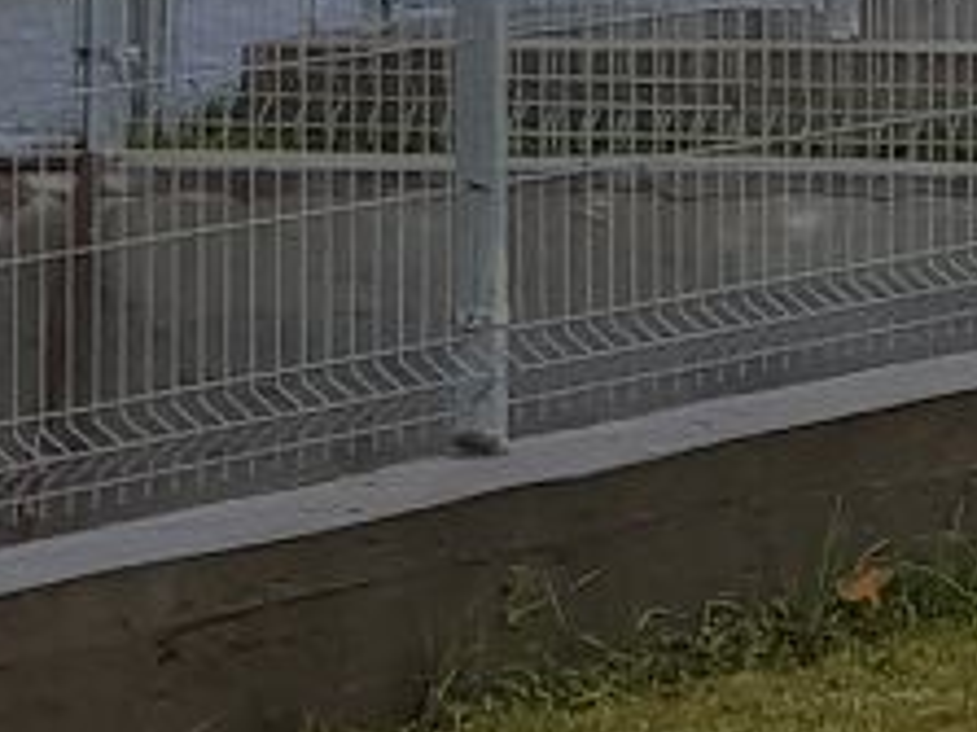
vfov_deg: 5.4
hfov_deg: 7.1
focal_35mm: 266
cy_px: -962
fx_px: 7504
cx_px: 2094
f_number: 2.4
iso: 25
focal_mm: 6
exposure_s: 1/199
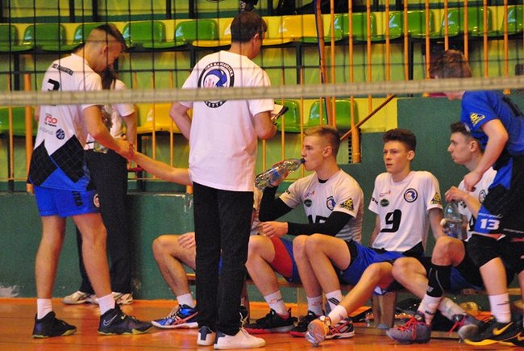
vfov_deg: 5.6
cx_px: 262
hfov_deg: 8.3
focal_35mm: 248
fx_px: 3606
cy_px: 176
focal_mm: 165
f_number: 5.6
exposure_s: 1/100
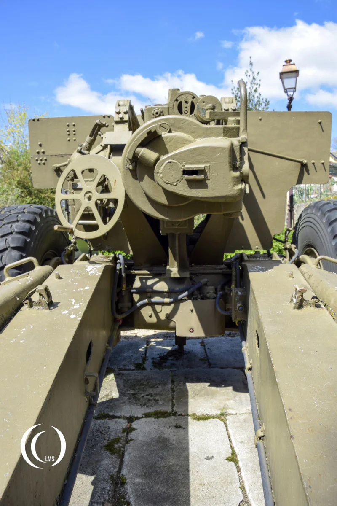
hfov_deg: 47.9
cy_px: 253
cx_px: 168
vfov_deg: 67.4
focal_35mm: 27
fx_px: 379
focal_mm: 18
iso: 200
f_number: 7.1
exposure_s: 1/250
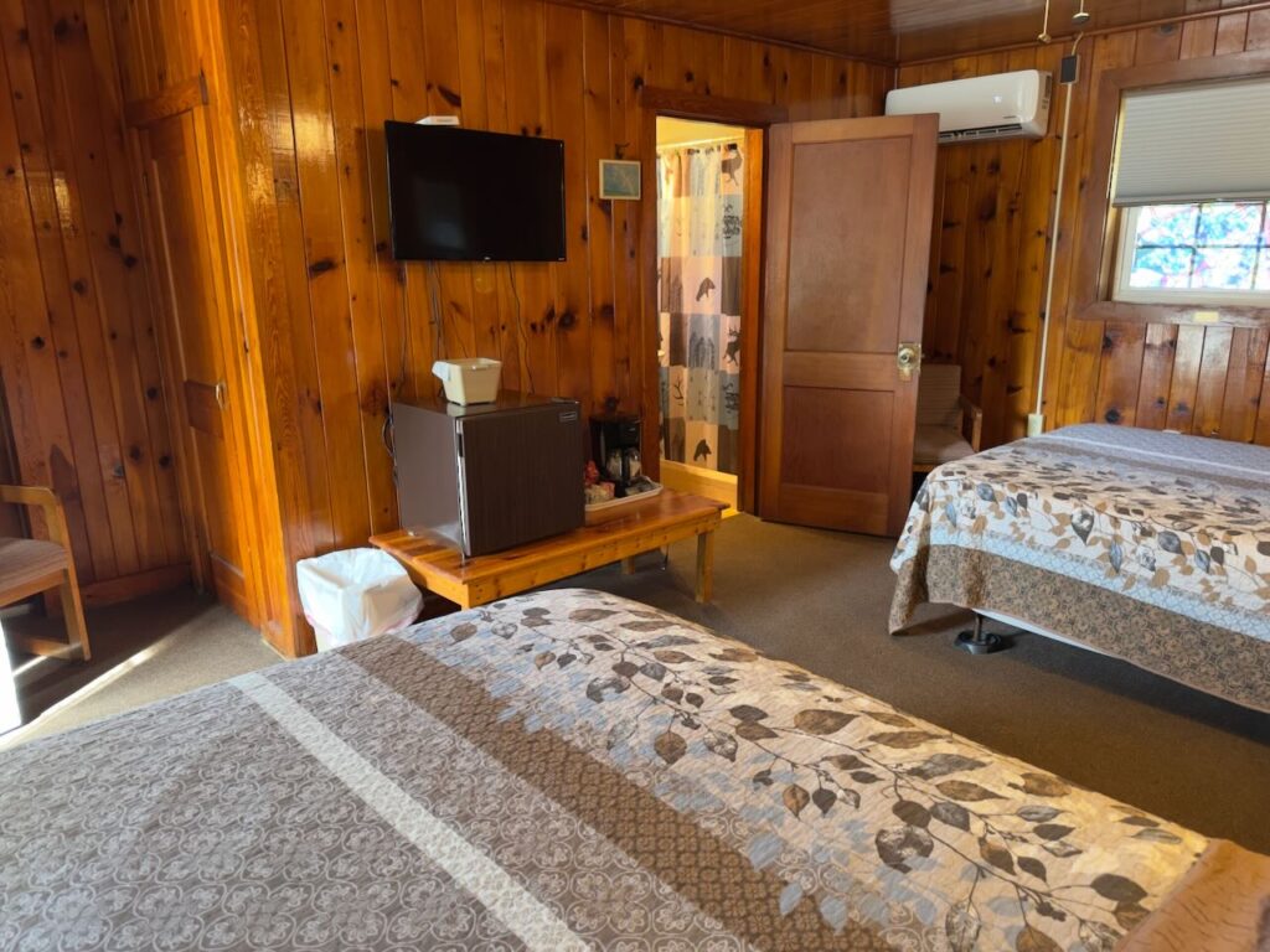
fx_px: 881
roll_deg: +0.2
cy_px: 476
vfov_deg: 56.8
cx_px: 635
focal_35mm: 24
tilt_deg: -13.9
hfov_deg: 71.6
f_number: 1.78
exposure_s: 1/60
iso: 500
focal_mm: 6.86
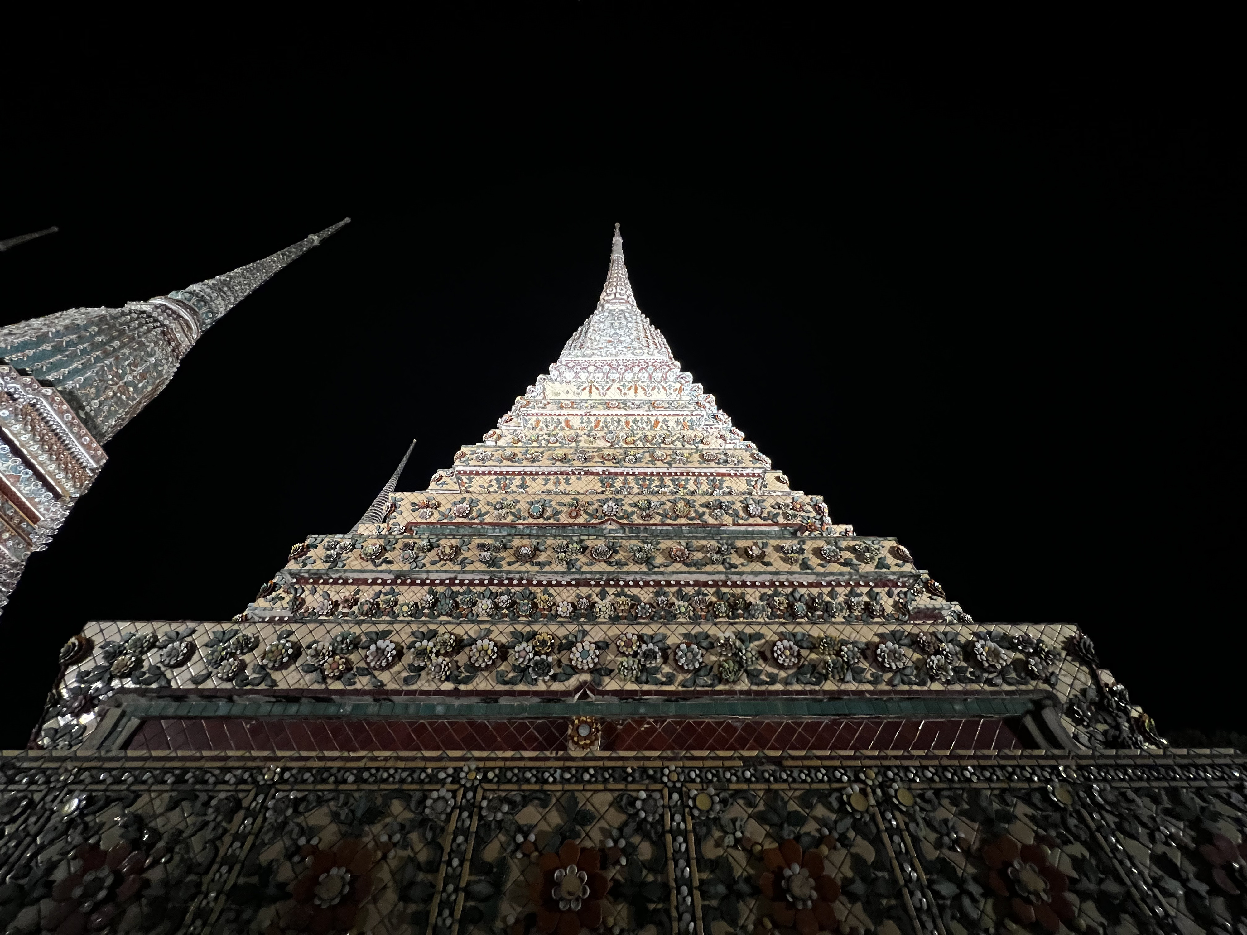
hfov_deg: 106.2
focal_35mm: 13
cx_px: 624
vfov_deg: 89.9
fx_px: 468
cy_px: 468
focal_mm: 1.57
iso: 640
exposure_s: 1/60
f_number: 1.8
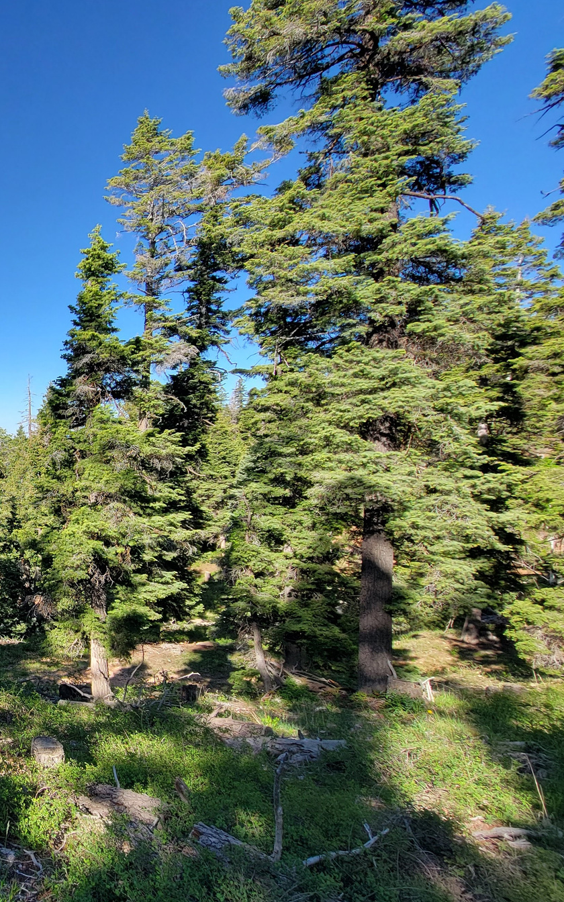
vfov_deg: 82.2
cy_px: 479
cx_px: -96
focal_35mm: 21
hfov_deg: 41.4
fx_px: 516
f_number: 2.2
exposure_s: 1/661
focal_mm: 2.2
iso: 50
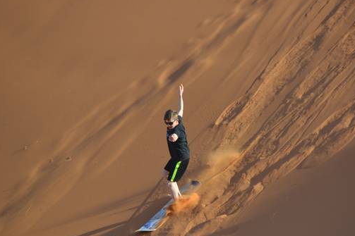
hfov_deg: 3.8
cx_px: 217
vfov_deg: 2.6
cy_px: 116
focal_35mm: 537
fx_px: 5293
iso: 400
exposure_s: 1/800
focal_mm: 250
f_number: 6.3
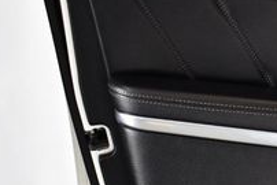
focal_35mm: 95
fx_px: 731
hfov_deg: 19.1
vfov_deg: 14.4
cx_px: 403
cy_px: 144
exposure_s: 1/160
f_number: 3.5
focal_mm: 20
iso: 800
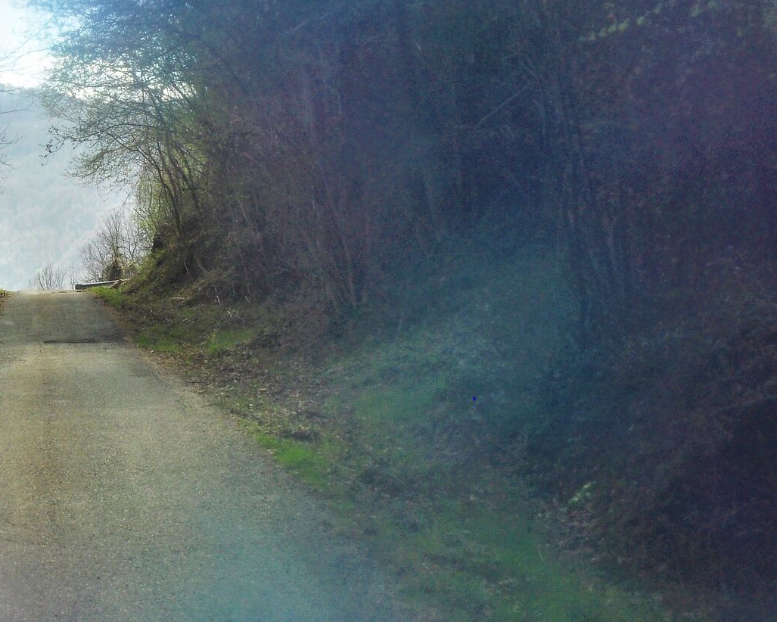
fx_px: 2116
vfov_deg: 16.6
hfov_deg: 20.2
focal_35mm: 92
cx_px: -4
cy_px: 154
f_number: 9
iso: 400
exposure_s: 1/125
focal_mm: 28
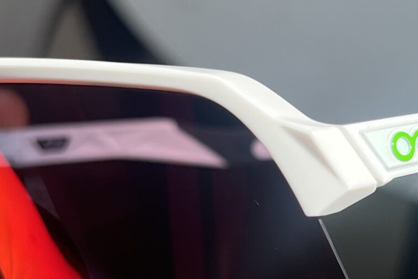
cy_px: 186
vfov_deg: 15.0
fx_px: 1056
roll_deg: +3.1
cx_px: 261
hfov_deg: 22.3
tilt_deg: -40.6
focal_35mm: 91
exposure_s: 1/2695
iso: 50
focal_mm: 5.7
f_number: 1.5
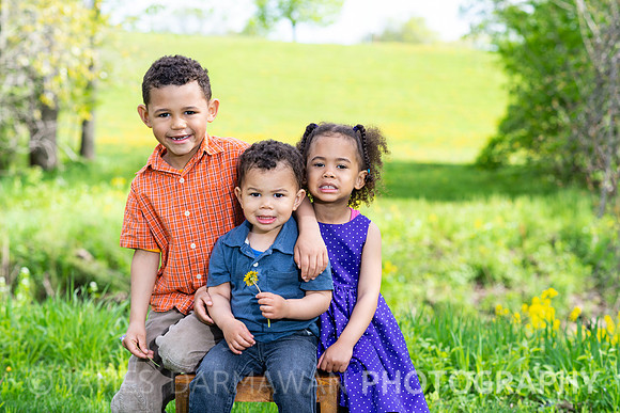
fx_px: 1464
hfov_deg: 23.9
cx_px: 310
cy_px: 206
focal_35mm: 85
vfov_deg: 16.1
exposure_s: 1/200
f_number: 5
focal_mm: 85
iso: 100
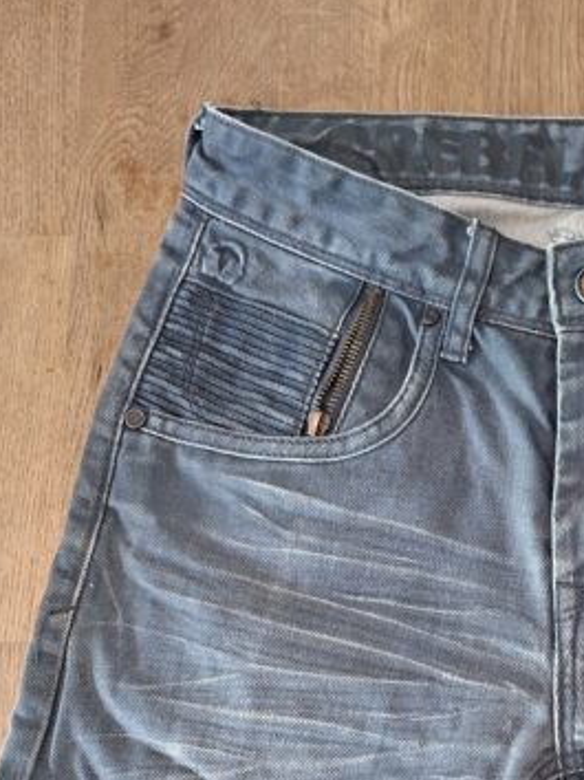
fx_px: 1171
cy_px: 798
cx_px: 544
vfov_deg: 33.4
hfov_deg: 26.9
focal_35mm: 52
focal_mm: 5.54
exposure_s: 1/25
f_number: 1.8
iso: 400
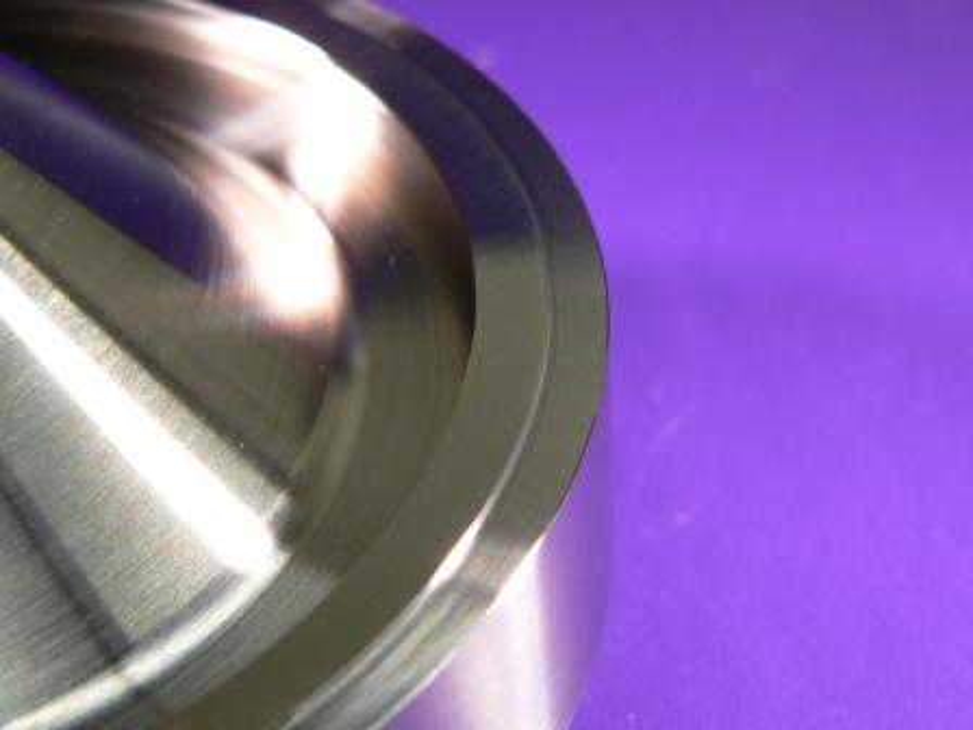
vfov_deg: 17.6
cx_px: 486
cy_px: 365
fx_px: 2361
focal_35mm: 84
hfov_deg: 23.3
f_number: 2.8
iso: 200
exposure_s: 1/40
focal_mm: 14.1
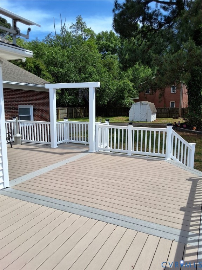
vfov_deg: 63.4
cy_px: 135
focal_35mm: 28
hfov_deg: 49.7
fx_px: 218
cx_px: 101
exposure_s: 1/1689
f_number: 1.9
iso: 32
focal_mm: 2.91
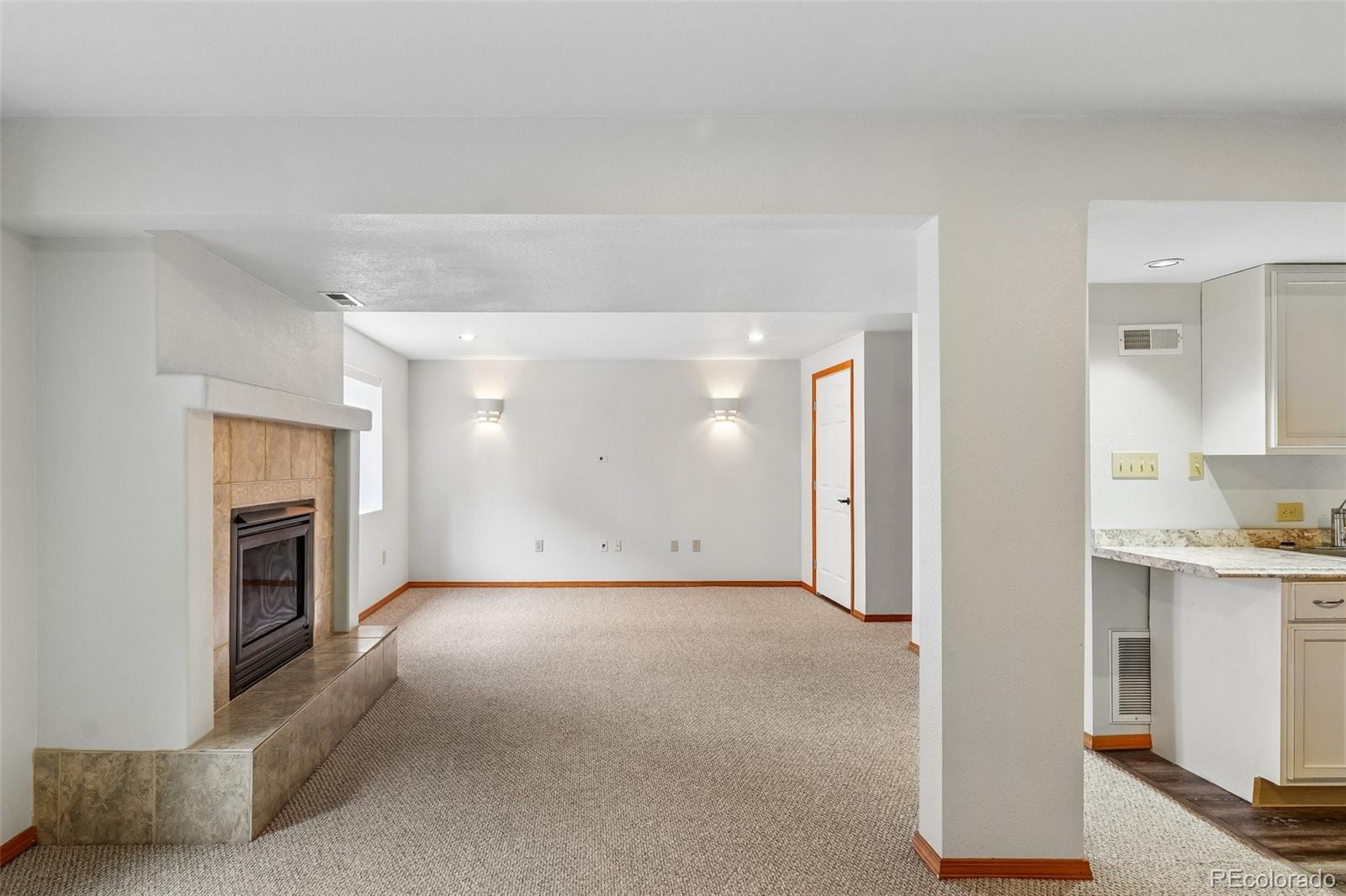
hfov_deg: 85.4
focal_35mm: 20
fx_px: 729
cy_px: 448
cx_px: 673
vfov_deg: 63.2
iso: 320
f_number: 9
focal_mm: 13
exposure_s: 1/6
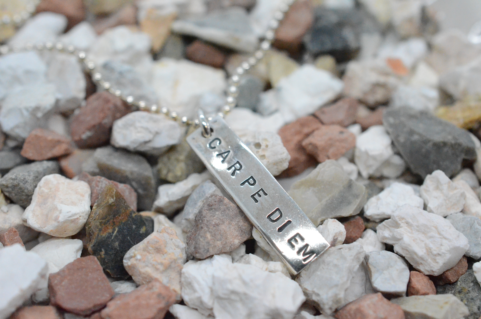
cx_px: 240
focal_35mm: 60
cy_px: 160
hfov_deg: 33.5
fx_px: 800
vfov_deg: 22.5
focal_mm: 40
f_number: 6.3
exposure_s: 1/3200
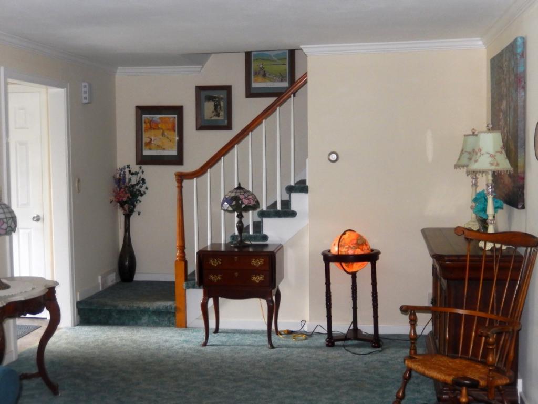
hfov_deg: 42.1
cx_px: 269
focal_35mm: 45
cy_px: 202
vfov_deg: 32.2
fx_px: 699
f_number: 4.3
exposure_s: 1/30
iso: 360
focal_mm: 8.1
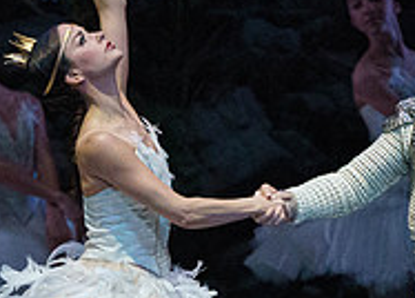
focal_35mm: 1276
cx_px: 283
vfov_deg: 1.1
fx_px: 15056
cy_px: 283
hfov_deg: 1.6
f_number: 5.6
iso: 8000
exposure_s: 1/250
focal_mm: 382
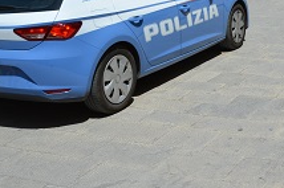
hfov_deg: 28.4
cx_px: 280
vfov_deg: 19.6
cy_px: -1
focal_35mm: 67
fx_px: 528
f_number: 9
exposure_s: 1/320
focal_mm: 18
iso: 100
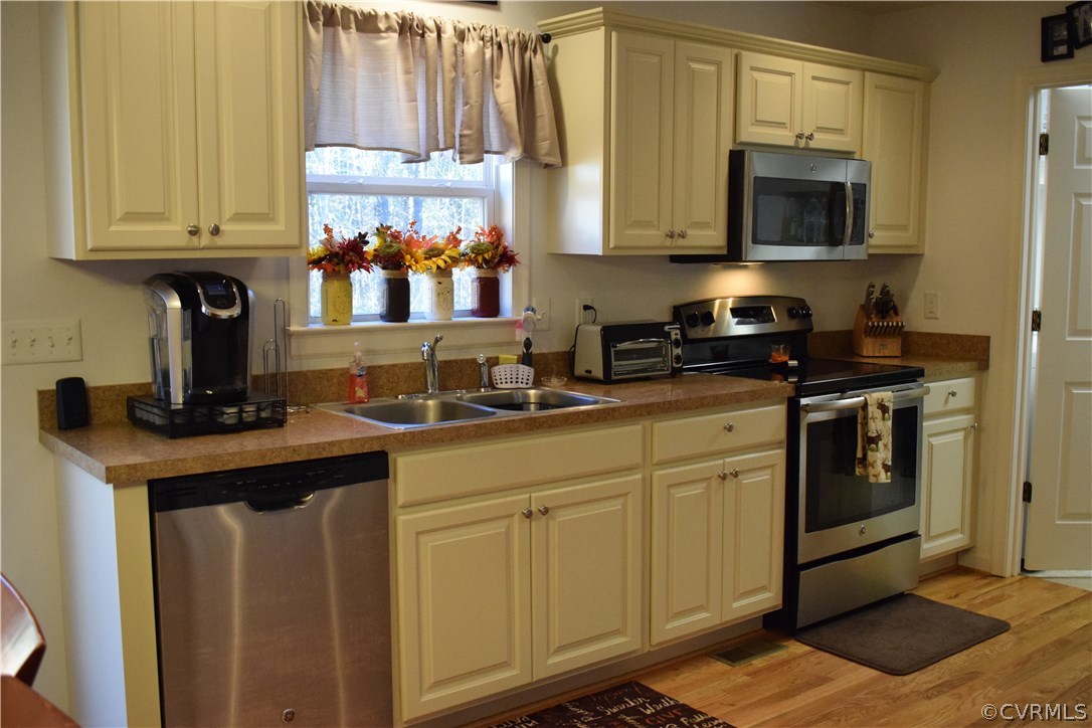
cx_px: 546
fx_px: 1092
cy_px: 364
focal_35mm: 36
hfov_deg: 53.1
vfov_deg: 36.9
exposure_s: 1/320
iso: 4000
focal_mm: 24
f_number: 5
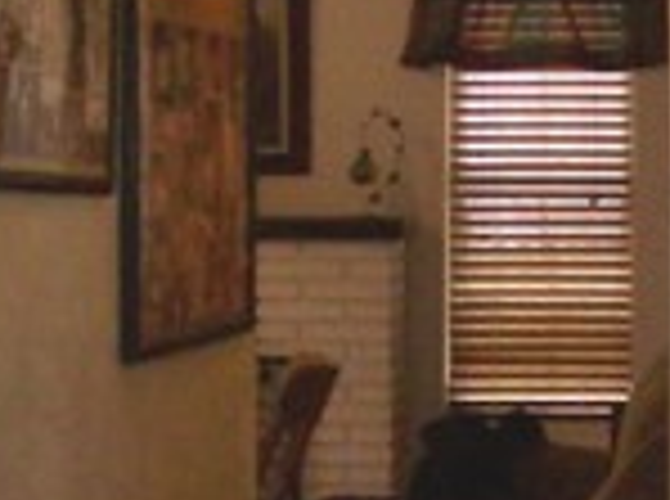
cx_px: 657
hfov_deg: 12.6
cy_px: 225
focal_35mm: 155
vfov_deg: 9.5
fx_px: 2993
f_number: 2.7
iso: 200
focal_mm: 6
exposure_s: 1/64
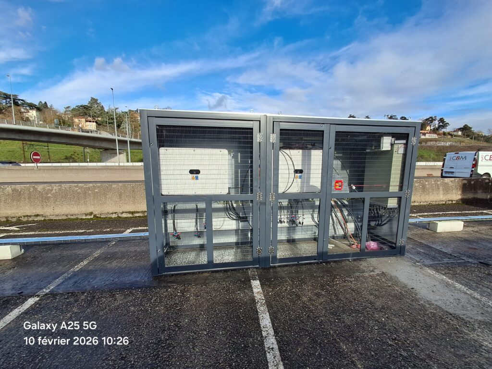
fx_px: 227
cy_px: 184
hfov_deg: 94.5
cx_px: 246
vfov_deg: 78.1
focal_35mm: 16
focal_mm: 1.64
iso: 40
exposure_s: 1/1149
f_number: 2.2
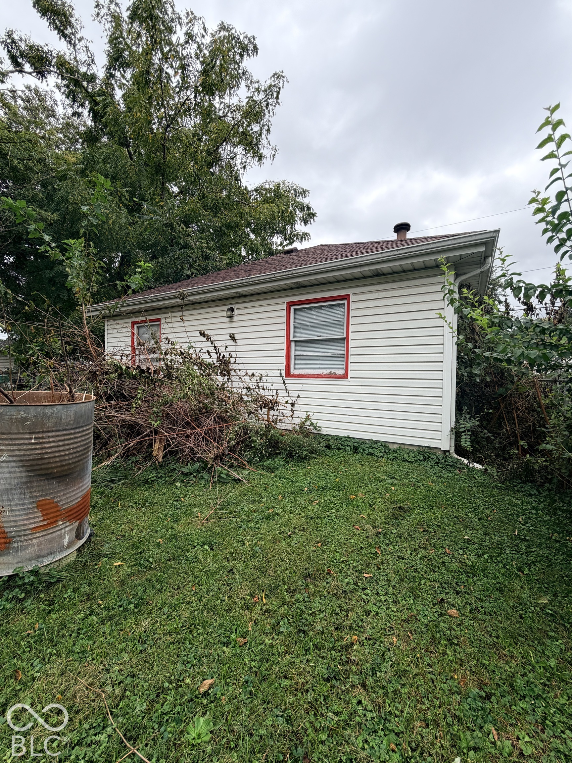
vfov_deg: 102.1
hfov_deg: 85.7
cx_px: 286
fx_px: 308
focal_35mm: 14
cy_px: 382
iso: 50
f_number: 2.2
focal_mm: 2.22
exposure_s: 1/502
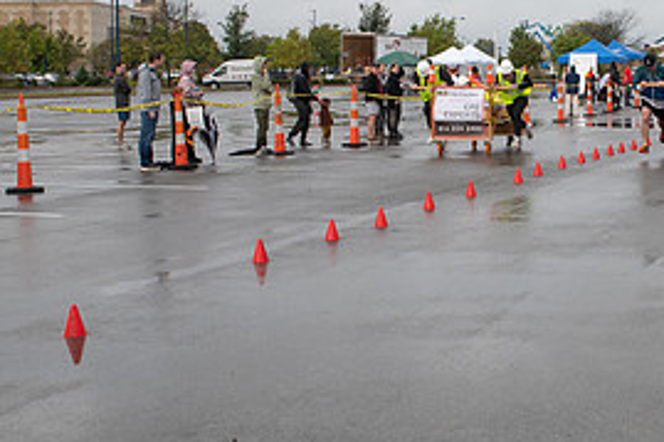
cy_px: 145
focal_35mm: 62
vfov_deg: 21.8
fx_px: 1143
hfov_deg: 31.8
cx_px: 506
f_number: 7.1
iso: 400
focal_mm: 24
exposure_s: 1/500
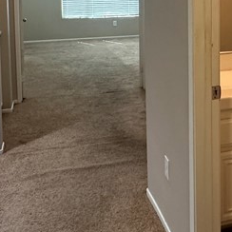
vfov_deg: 30.7
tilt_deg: -2.1
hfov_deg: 32.2
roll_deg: +0.3
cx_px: 175
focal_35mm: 52
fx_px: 394
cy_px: 7
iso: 250
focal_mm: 2.22
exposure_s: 1/60
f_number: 2.2
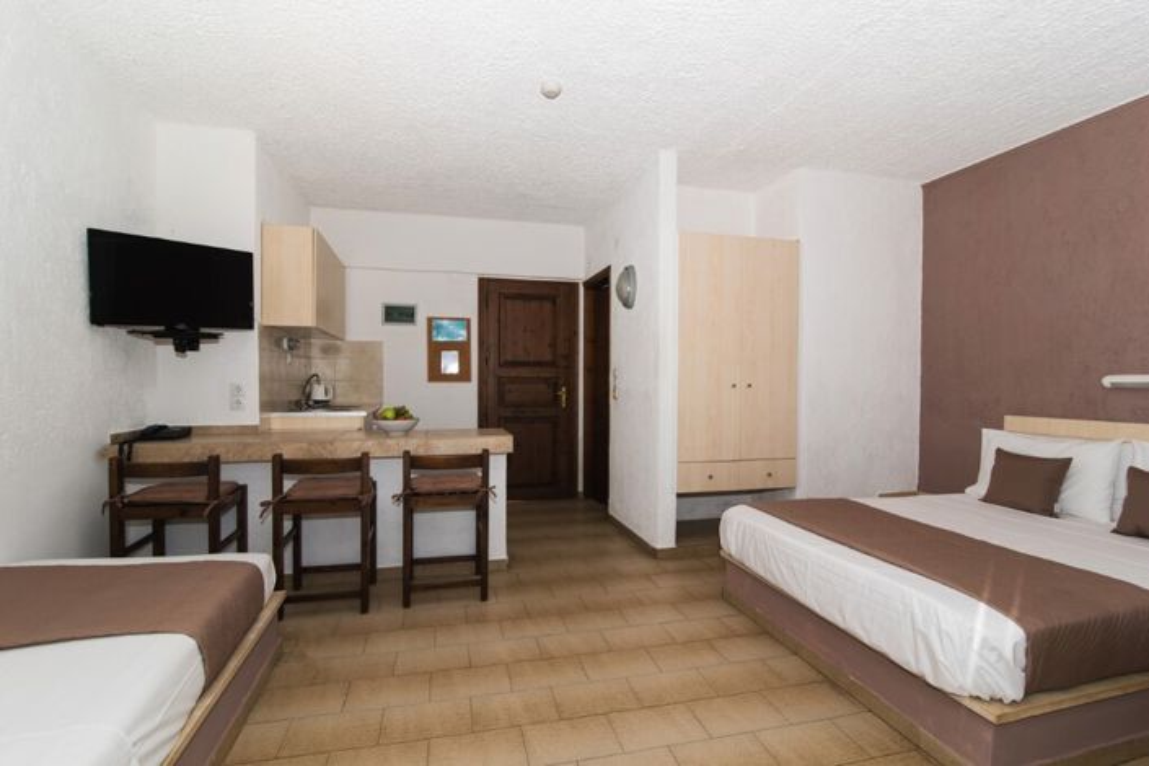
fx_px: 511
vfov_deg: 73.7
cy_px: 383
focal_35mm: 16
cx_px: 574
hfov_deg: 96.7
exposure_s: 1/160
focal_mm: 16
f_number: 6.3
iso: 125
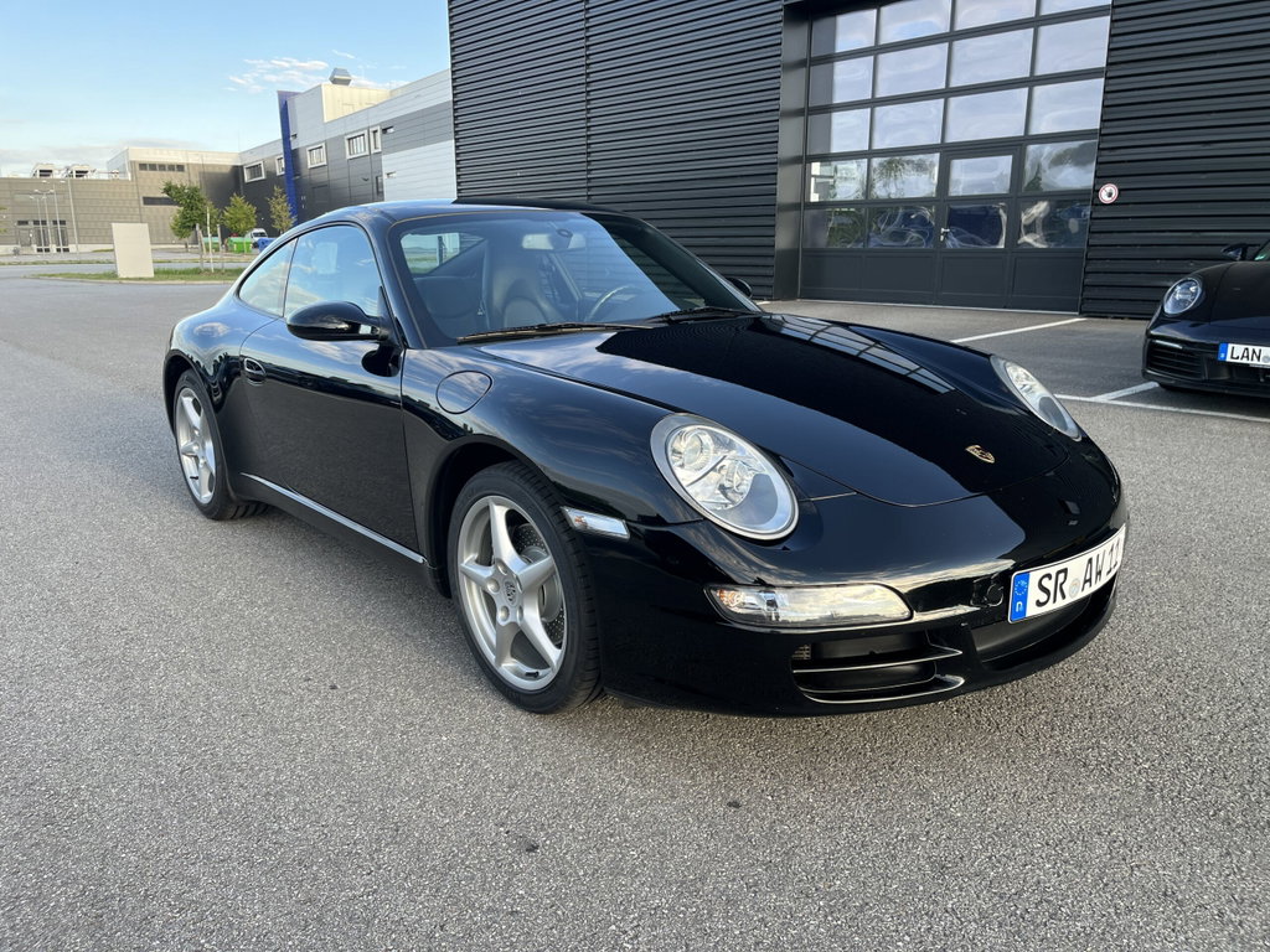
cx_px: 635
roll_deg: +0.4
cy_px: 476
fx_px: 954
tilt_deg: -12.6
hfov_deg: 67.3
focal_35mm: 26
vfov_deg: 53.1
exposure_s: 1/366
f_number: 1.6
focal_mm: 5.1
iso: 50
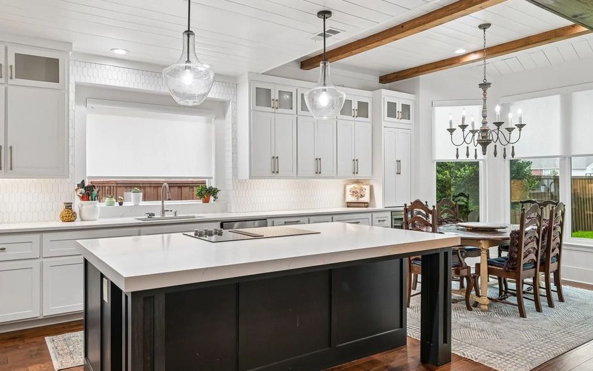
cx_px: 267
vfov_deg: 50.0
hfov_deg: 73.3
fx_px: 397
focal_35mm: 25
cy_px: 181
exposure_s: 1/30
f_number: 8
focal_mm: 21.5
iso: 400
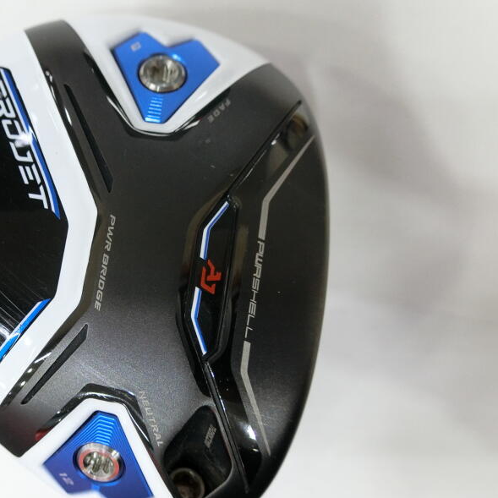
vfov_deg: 46.0
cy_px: 277
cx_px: 107
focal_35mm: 36
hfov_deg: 44.1
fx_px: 586
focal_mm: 5.4
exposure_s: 1/125
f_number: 2.8
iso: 320
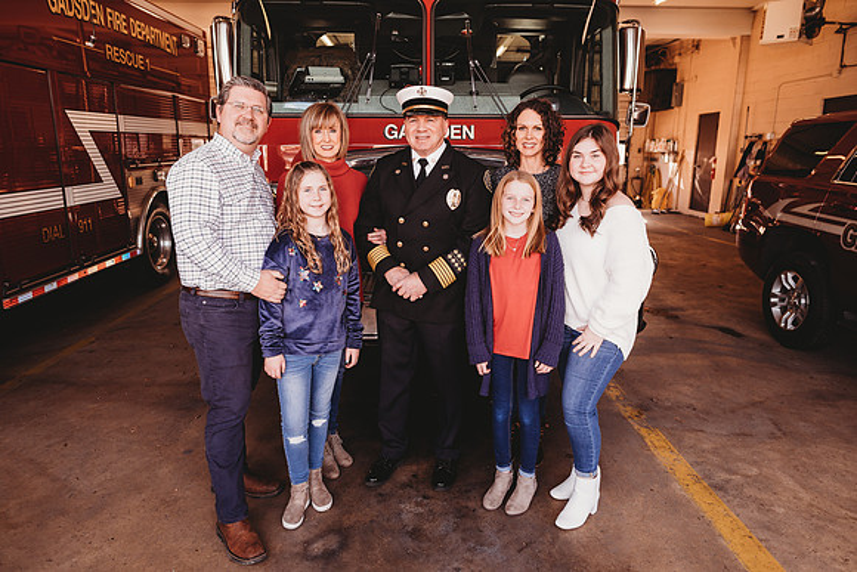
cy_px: 286
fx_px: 571
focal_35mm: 24
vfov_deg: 53.2
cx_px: 428
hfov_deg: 73.7
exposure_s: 1/250
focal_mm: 24
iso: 250
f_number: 3.2
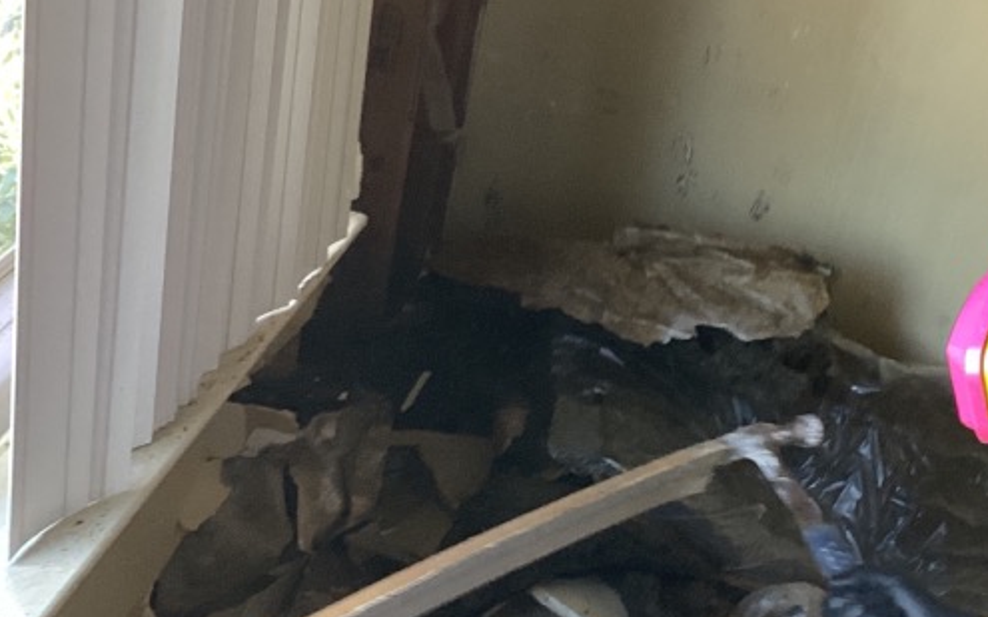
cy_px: 477
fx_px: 1830
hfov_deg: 30.1
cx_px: 631
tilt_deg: -31.5
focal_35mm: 68
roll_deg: -14.0
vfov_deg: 19.0
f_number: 2.4
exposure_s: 1/50
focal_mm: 3.3
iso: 200
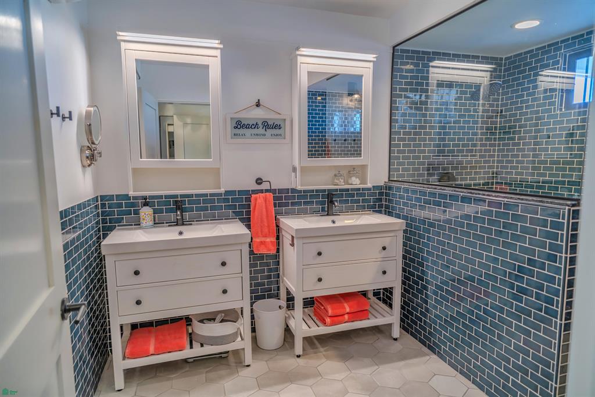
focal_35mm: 20
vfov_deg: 61.9
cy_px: 198
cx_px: 298
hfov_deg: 84.0
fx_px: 330
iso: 125
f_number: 2.8
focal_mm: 20
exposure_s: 1/45
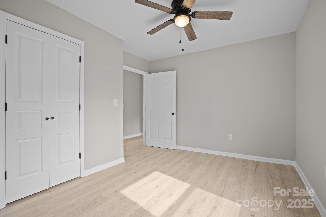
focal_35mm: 17
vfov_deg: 70.4
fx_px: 154
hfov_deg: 93.3
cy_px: 108
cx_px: 163
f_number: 8
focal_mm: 17
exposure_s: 1/10
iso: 320
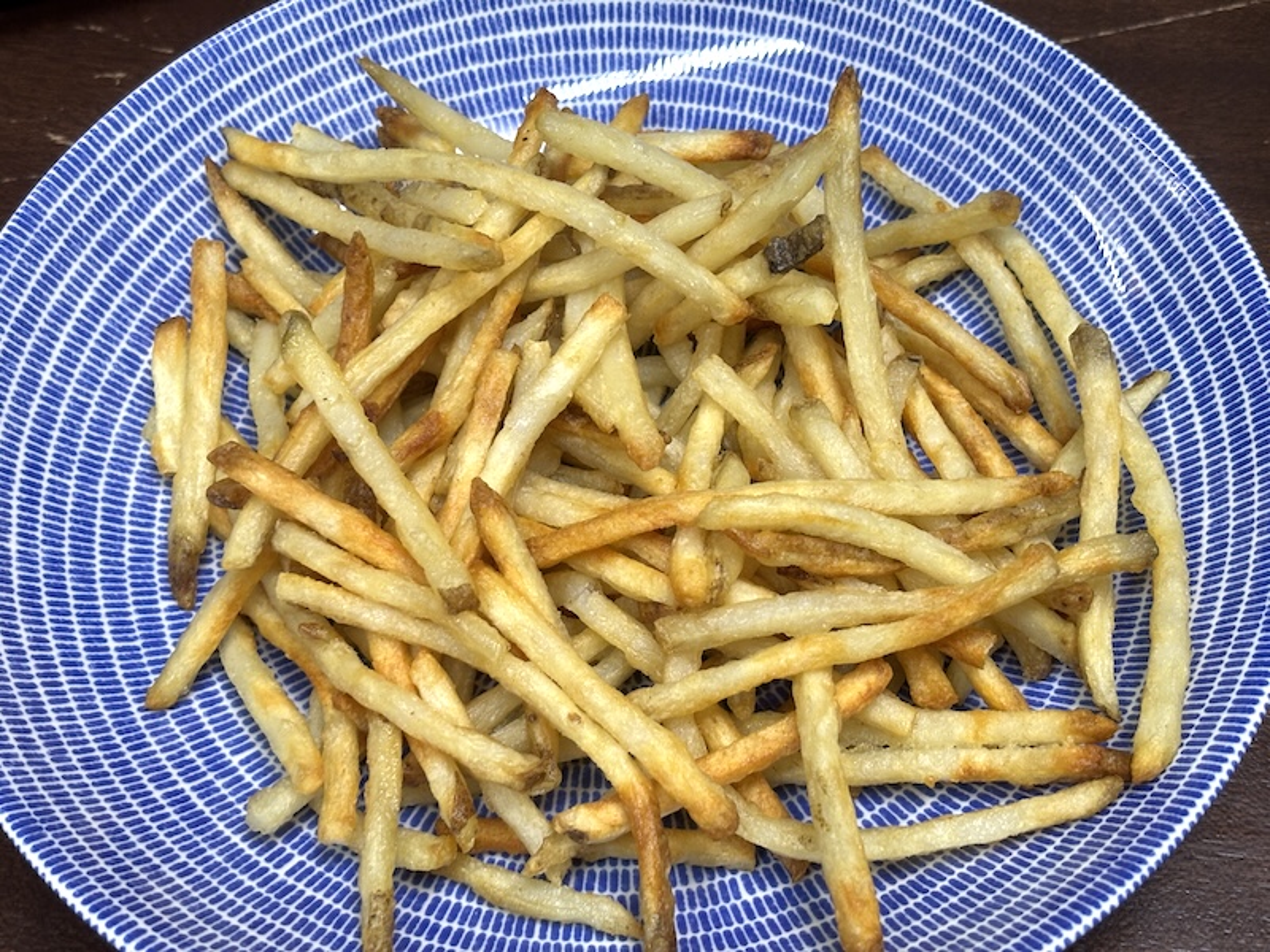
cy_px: 476
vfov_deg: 28.0
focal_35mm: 52
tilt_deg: -56.2
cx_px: 635
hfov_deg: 36.8
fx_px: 1908
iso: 100
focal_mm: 5.96
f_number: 1.6
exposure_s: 1/33
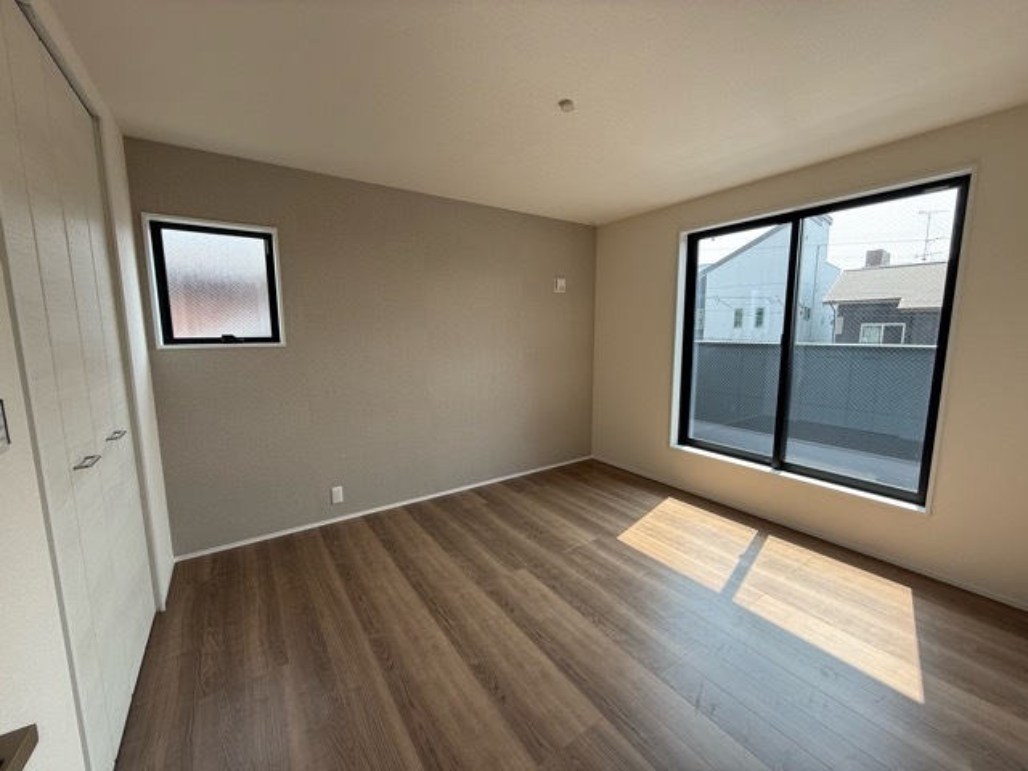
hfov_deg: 102.1
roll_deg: -0.3
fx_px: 416
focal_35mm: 14
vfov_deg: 85.7
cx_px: 514
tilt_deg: -7.6
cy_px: 386
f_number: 2.2
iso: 50
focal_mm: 2.22
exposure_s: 1/139
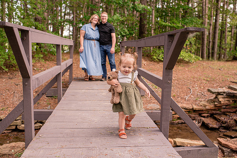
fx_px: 230
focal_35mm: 35
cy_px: 79
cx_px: 118
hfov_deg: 54.4
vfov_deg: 37.9
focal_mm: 35
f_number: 2.8
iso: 400
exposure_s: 1/640
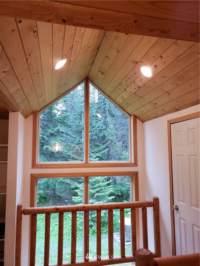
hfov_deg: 53.1
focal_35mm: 26
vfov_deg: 67.3
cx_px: 100
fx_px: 200
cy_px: 133
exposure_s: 1/30
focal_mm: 4.3
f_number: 2.4
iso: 250
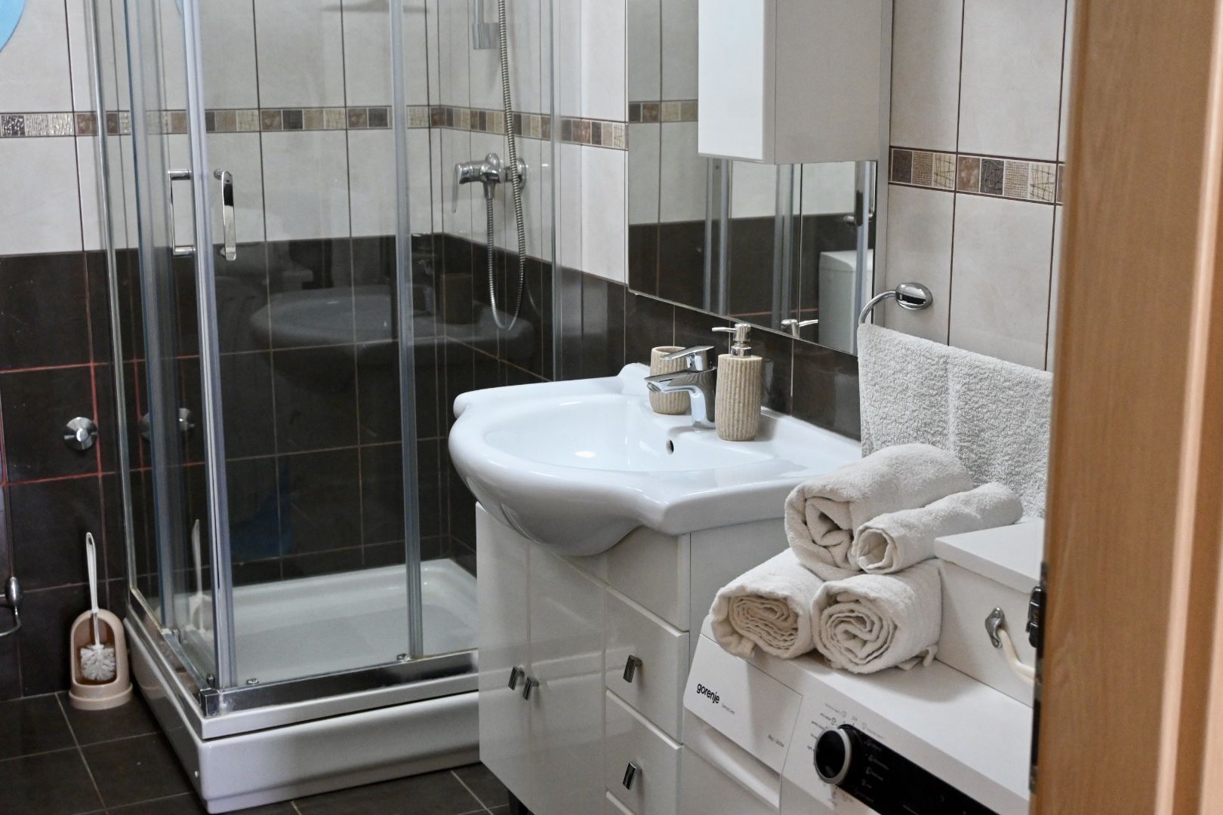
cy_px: 408
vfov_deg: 28.5
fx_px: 1605
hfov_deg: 41.7
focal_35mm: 47
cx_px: 612
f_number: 5
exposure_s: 1/125
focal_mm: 31.5
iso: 3200
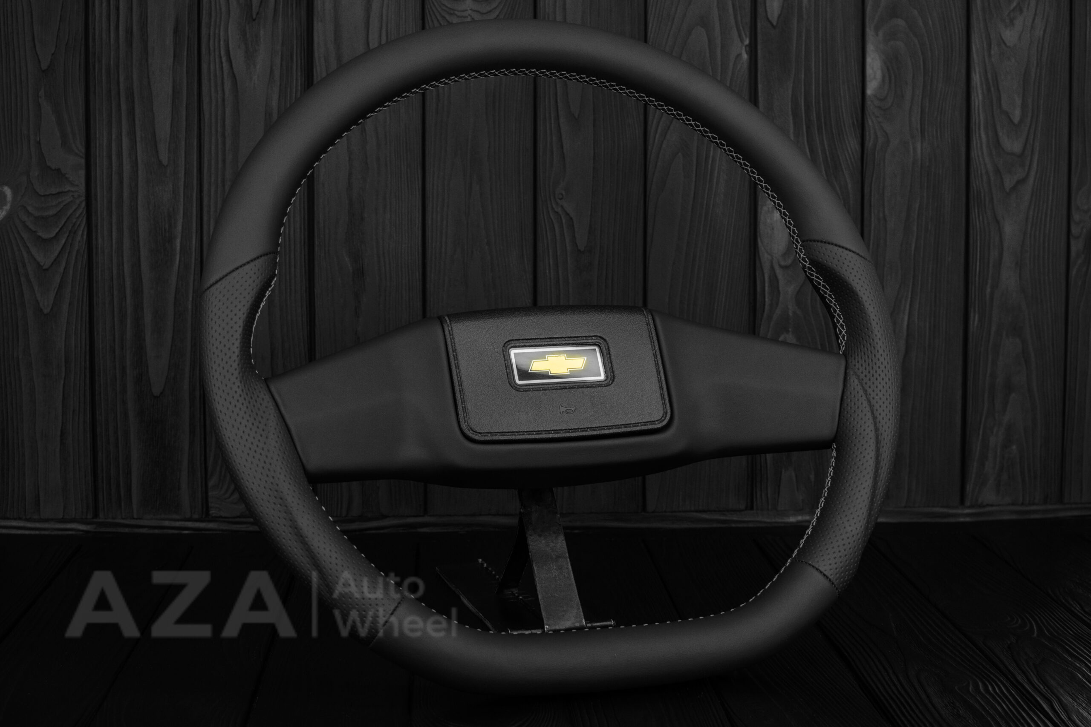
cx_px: 546
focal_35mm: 52
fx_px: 1591
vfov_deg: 25.8
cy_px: 364
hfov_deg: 37.8
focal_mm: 35
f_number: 6.3
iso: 500
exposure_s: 1/125
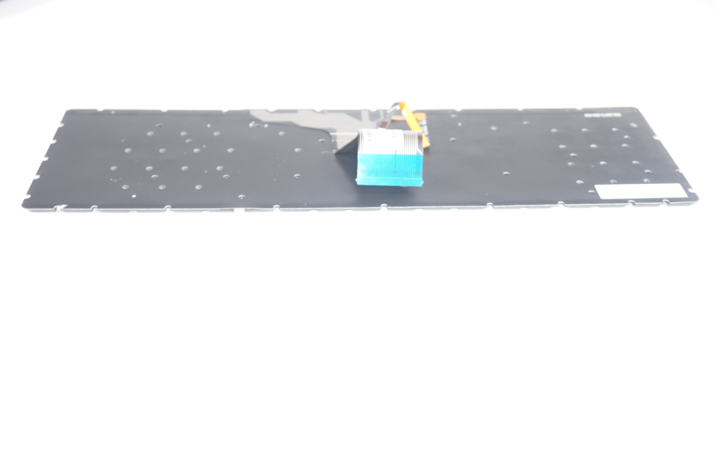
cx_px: 357
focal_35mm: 40
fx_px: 803
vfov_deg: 33.0
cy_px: 238
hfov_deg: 48.0
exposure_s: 1/160
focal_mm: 27
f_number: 5
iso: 800
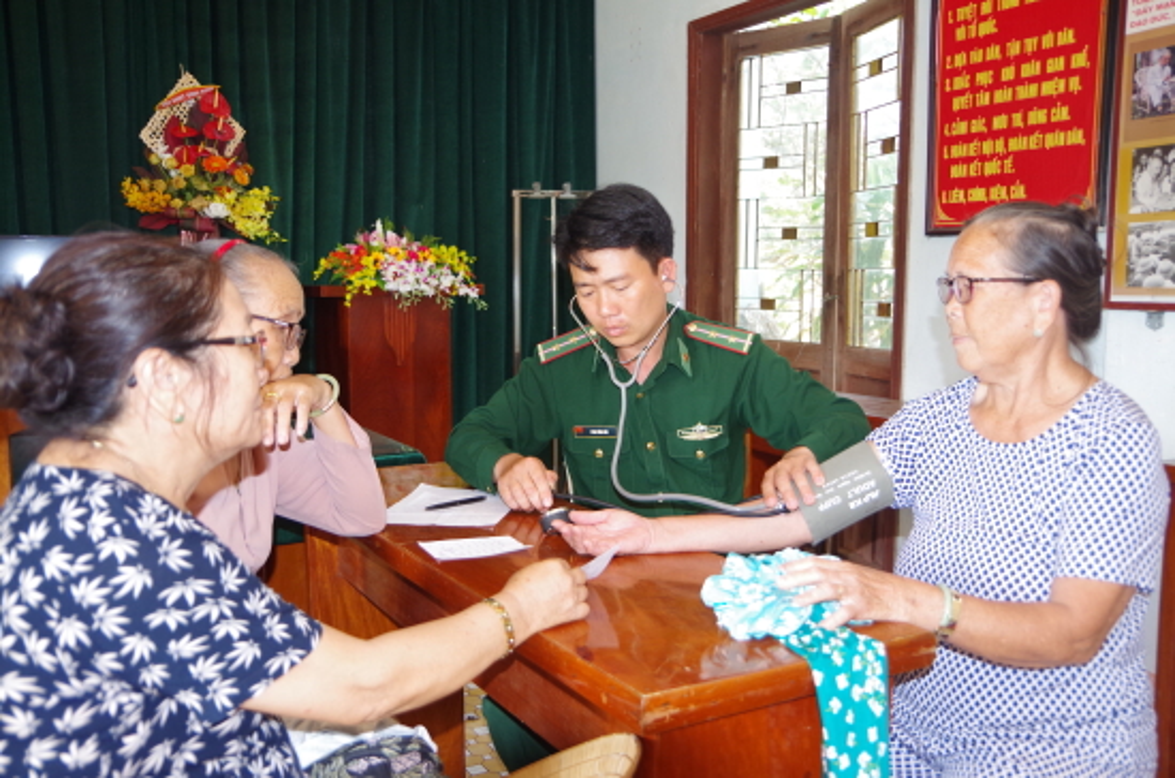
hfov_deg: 60.4
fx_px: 1009
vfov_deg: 42.1
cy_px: 389
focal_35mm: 31
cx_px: 588
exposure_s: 1/30
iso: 400
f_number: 4
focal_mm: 21
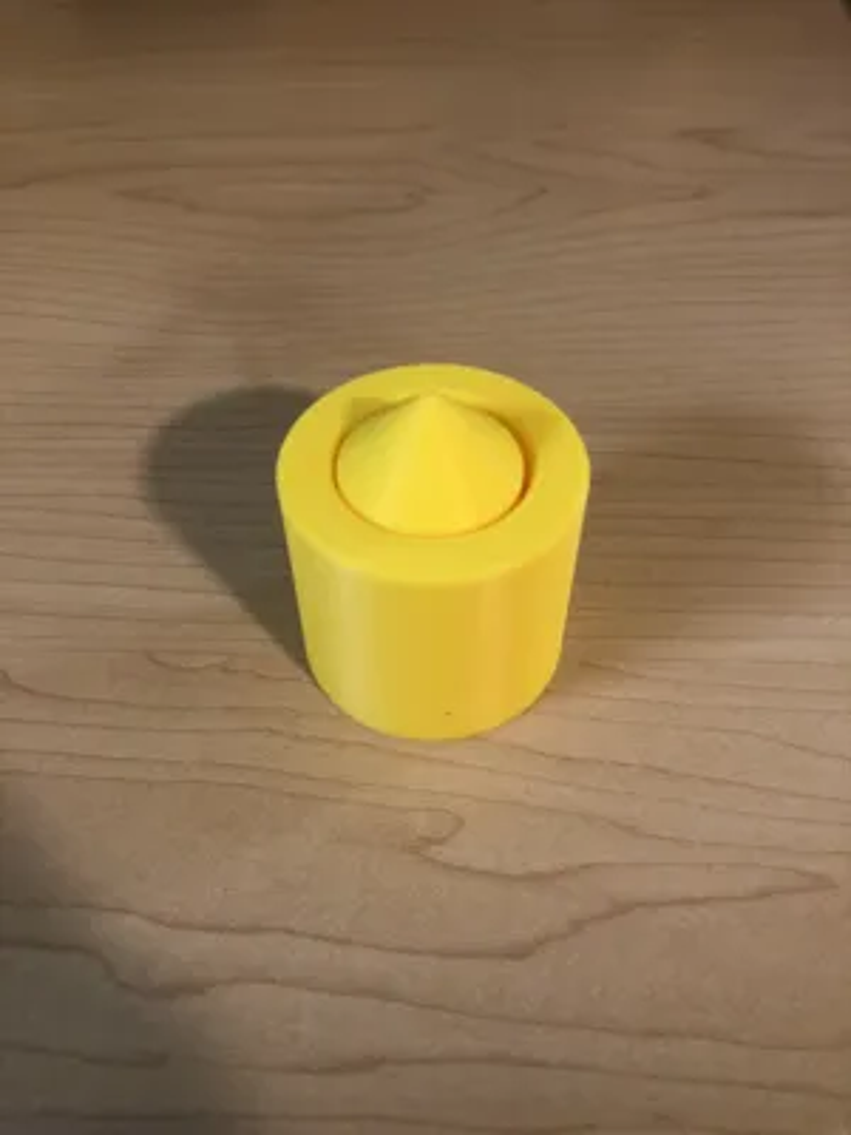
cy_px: 568
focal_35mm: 28
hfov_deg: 49.7
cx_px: 426
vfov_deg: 63.4
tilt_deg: -49.0
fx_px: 918
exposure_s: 1/15
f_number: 1.8
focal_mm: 4
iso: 40
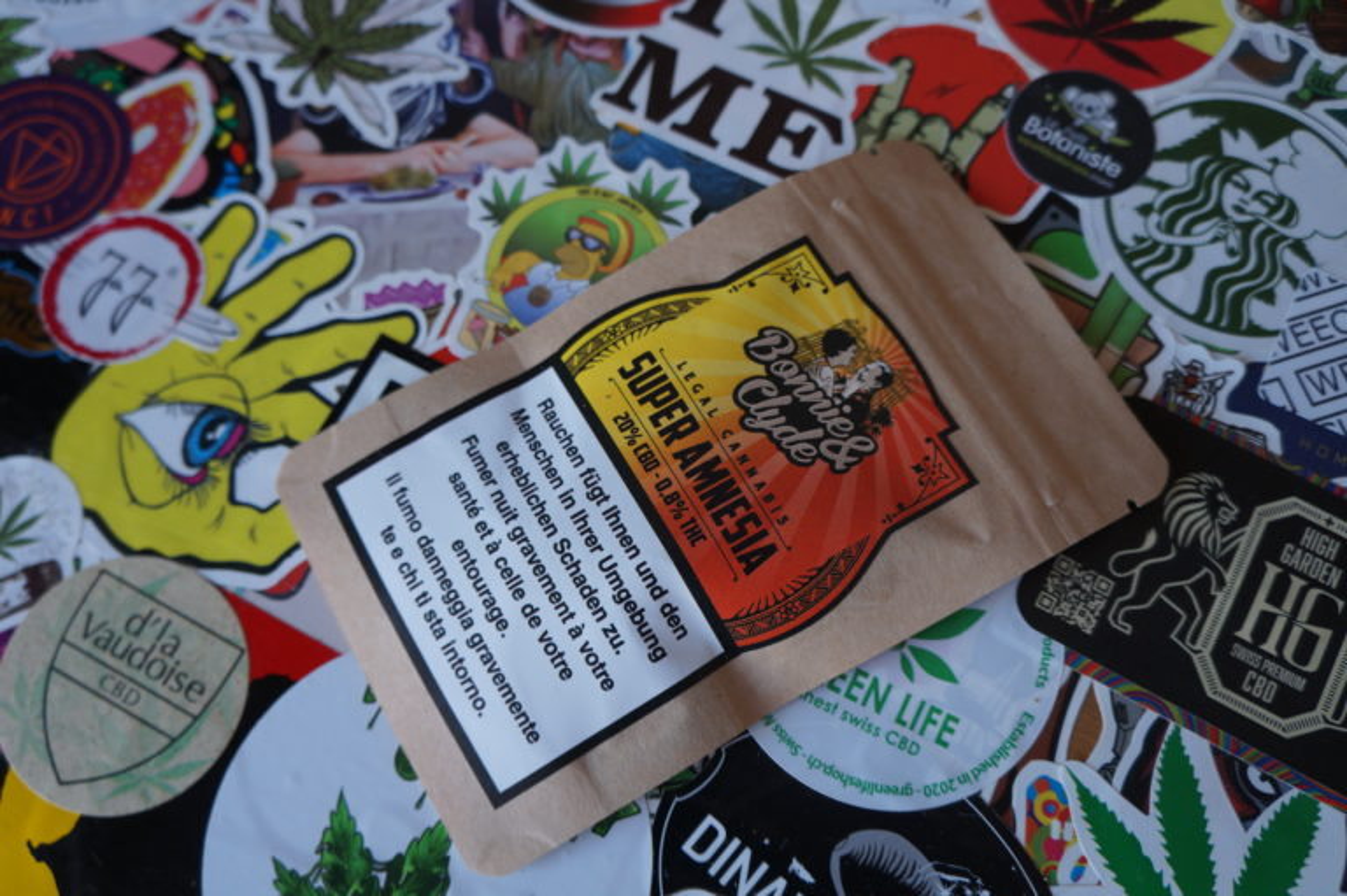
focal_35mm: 32
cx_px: 674
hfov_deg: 59.5
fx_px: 1178
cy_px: 448
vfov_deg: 41.7
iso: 250
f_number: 4
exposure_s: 1/160
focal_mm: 21
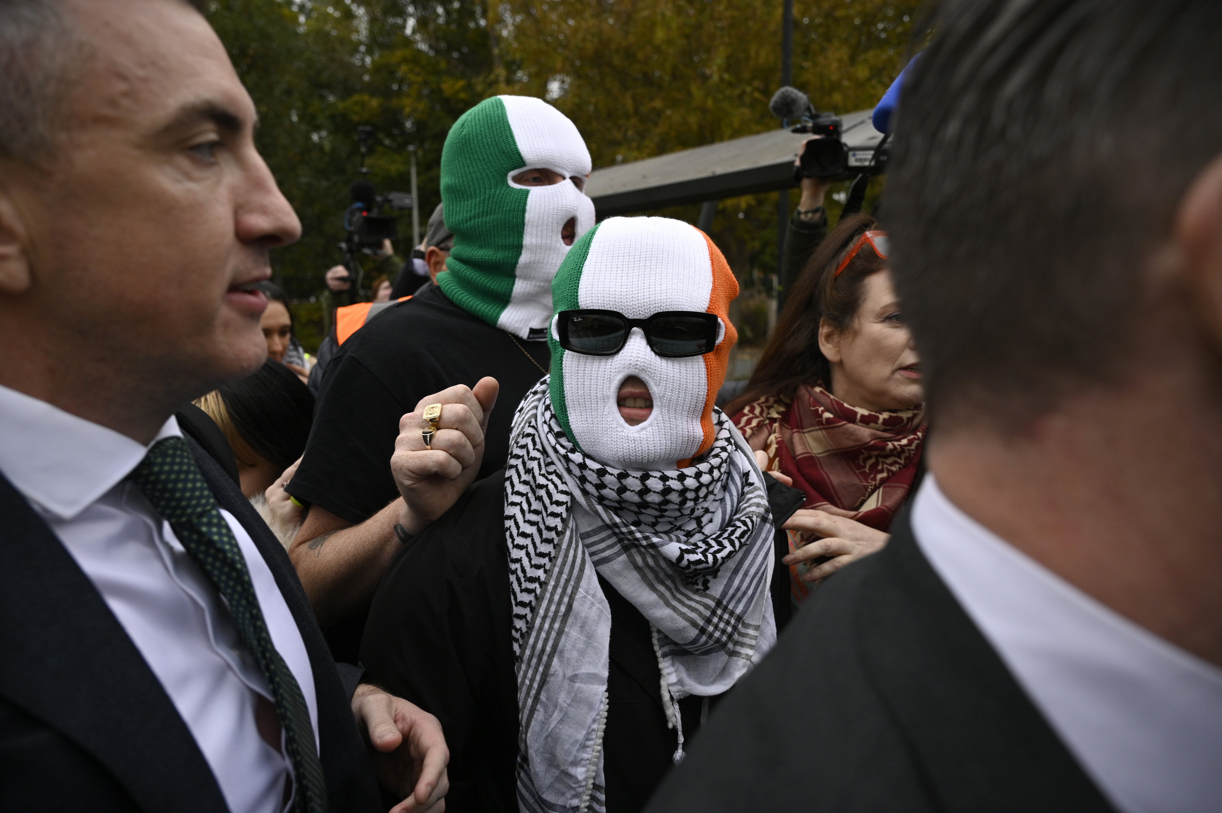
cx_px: 611
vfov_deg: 53.1
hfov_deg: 73.8
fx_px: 814
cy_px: 406
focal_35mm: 24
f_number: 4
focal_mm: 24
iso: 720
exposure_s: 1/1000
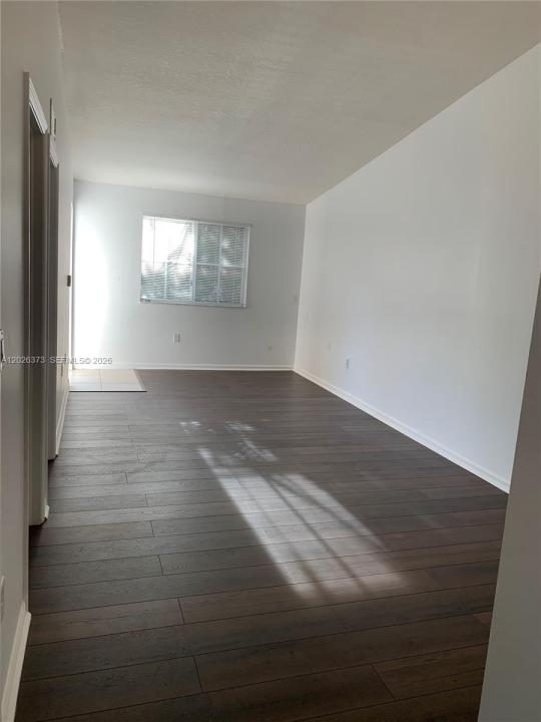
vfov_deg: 67.3
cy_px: 361
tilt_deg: -8.5
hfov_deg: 53.1
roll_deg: -5.0
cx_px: 270
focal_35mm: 26
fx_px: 542
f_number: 1.8
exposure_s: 1/120
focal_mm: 4.25
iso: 50
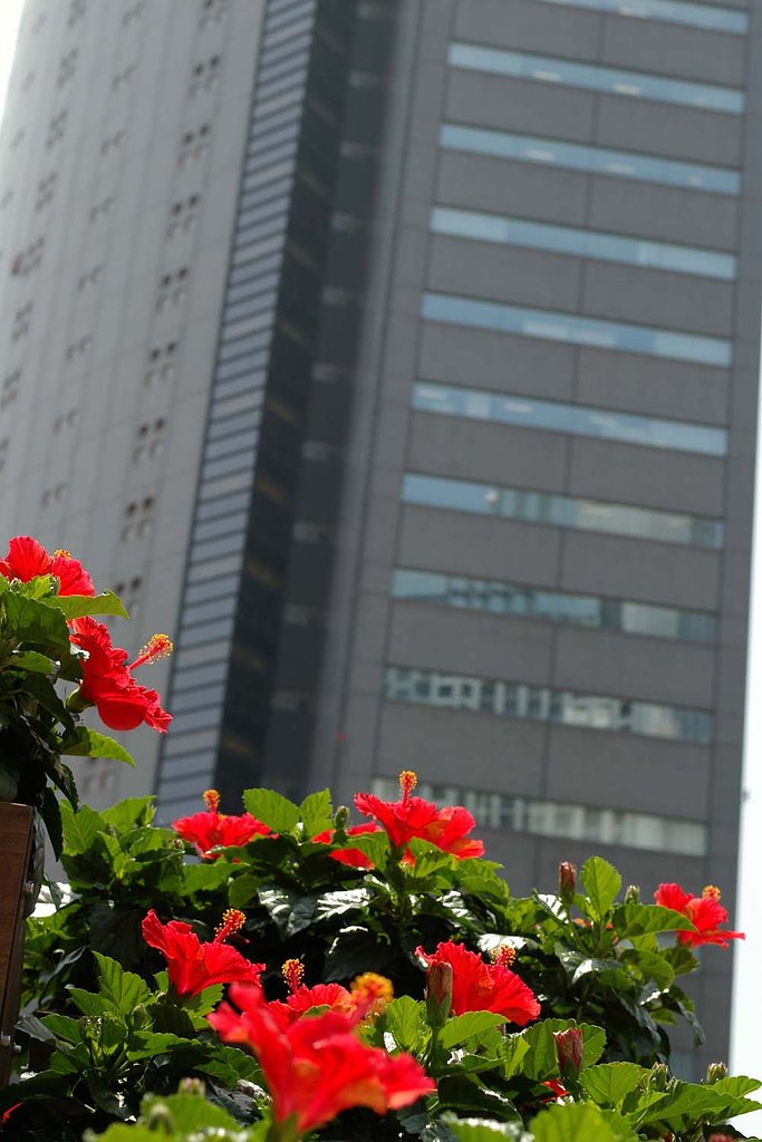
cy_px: 571
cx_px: 381
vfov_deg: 27.0
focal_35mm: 75
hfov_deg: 18.2
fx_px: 2380
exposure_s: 1/350
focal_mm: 50
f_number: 5.6
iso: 200
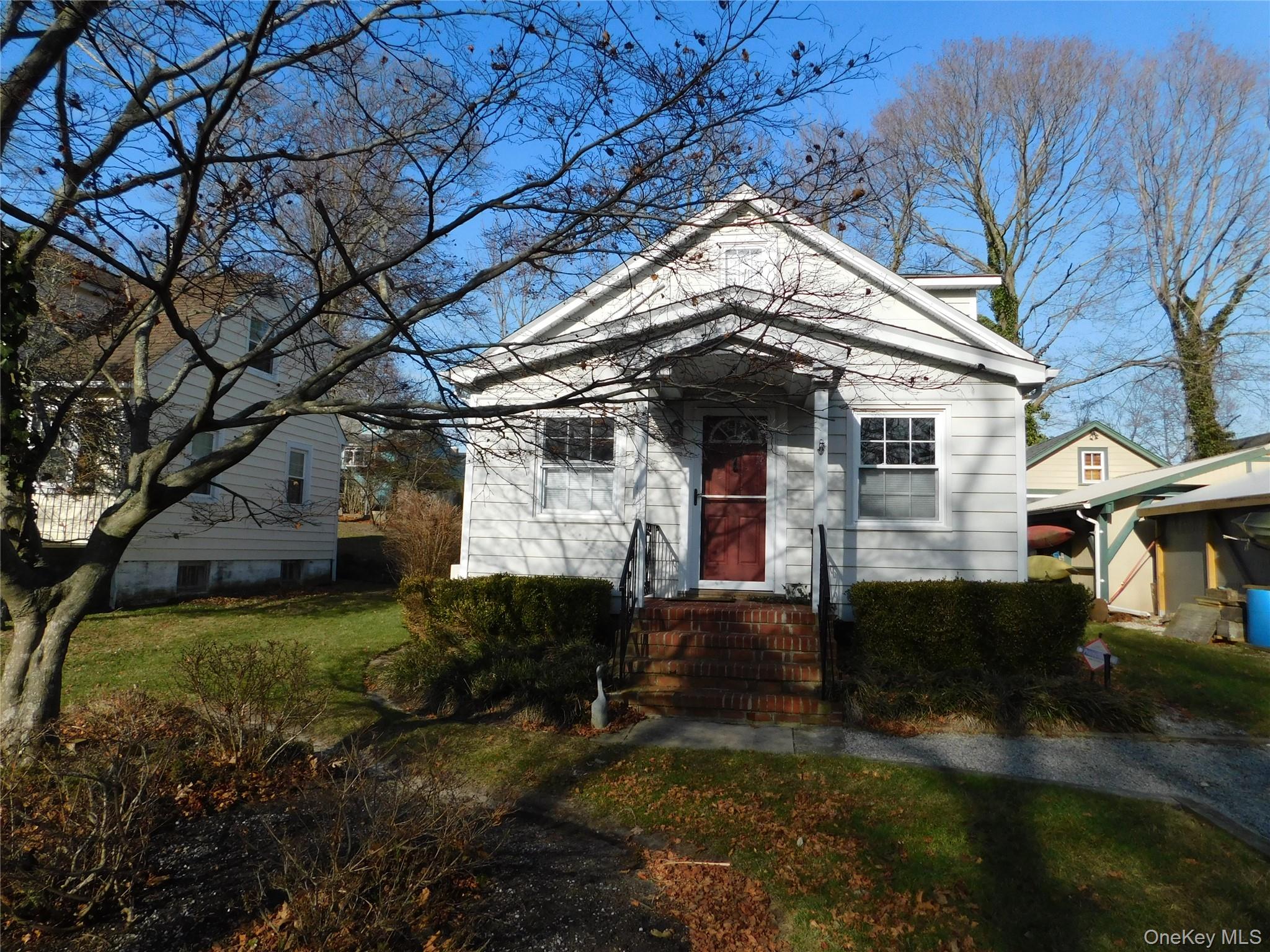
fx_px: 844
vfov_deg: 58.9
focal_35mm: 23
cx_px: 635
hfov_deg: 73.9
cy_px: 476
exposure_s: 1/1250
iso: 125
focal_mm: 4
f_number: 3
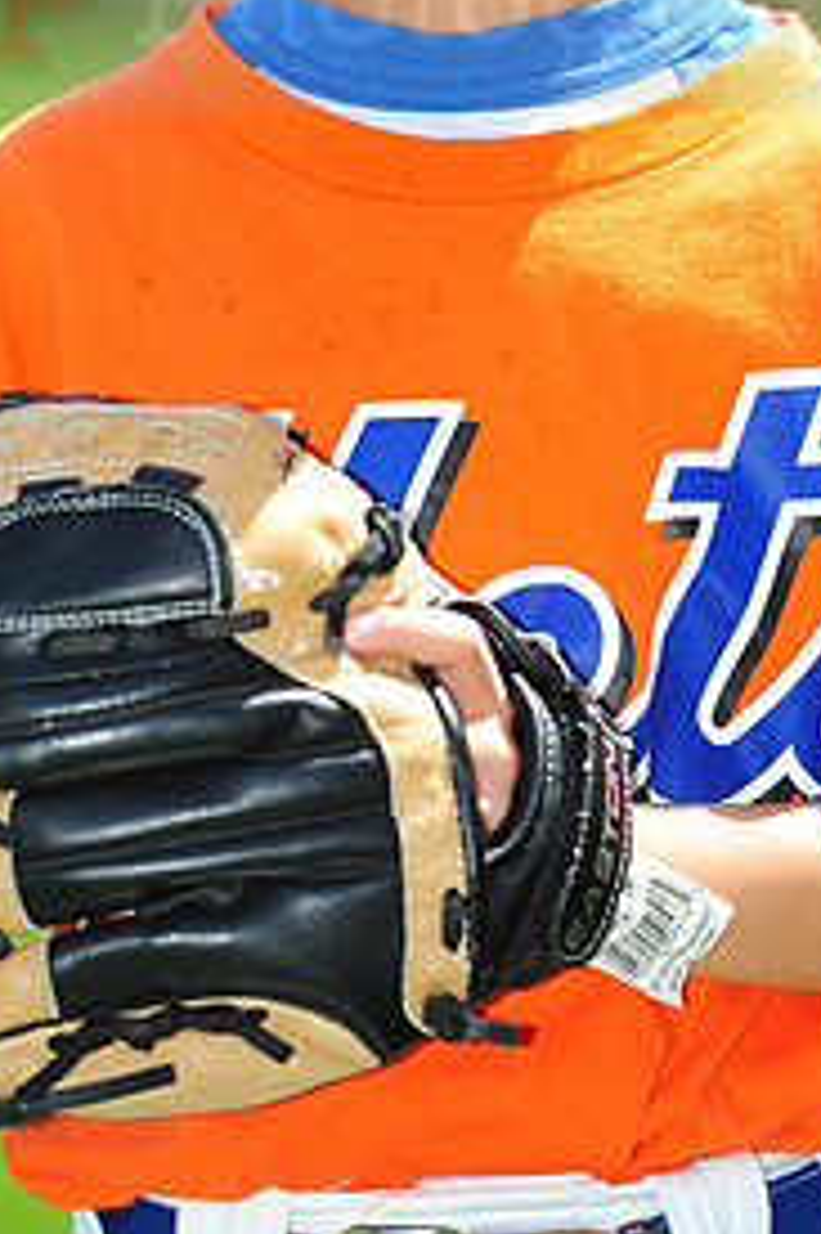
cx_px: 462
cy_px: -36
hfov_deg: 3.3
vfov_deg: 4.9
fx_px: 14453
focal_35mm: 422
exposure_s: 1/640
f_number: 4.5
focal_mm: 200
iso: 200
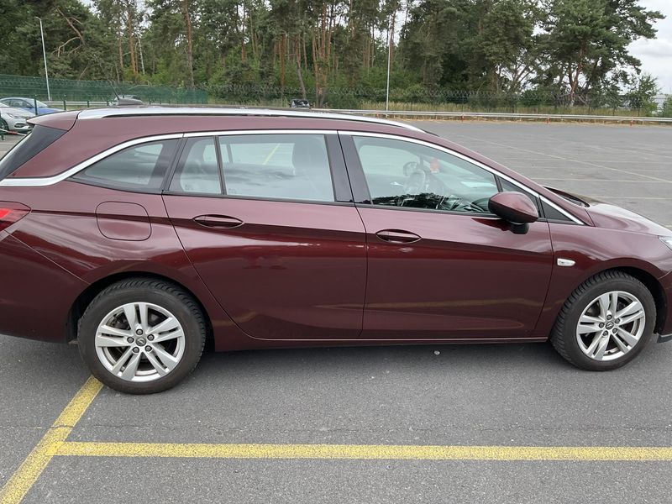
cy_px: 252
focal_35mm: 29
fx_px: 563
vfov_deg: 48.2
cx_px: 336
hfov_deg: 61.7
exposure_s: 1/412
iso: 25
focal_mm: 3
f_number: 1.8
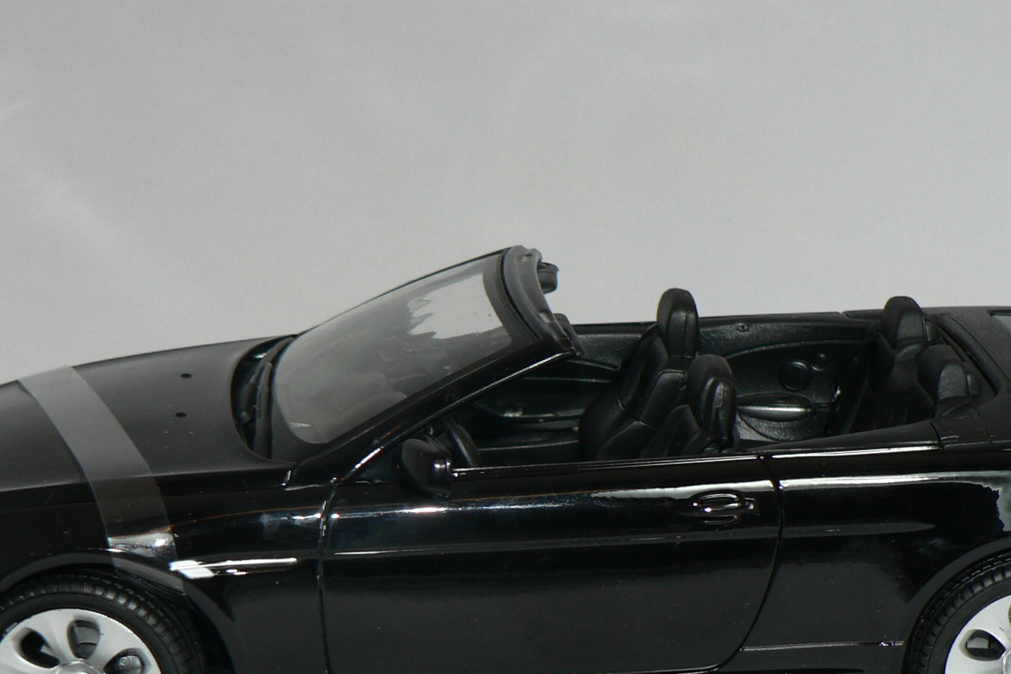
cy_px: 572
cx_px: 541
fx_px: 2752
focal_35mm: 98
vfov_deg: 13.9
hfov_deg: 20.8
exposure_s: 1/60
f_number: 2.8
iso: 80
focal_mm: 8.6
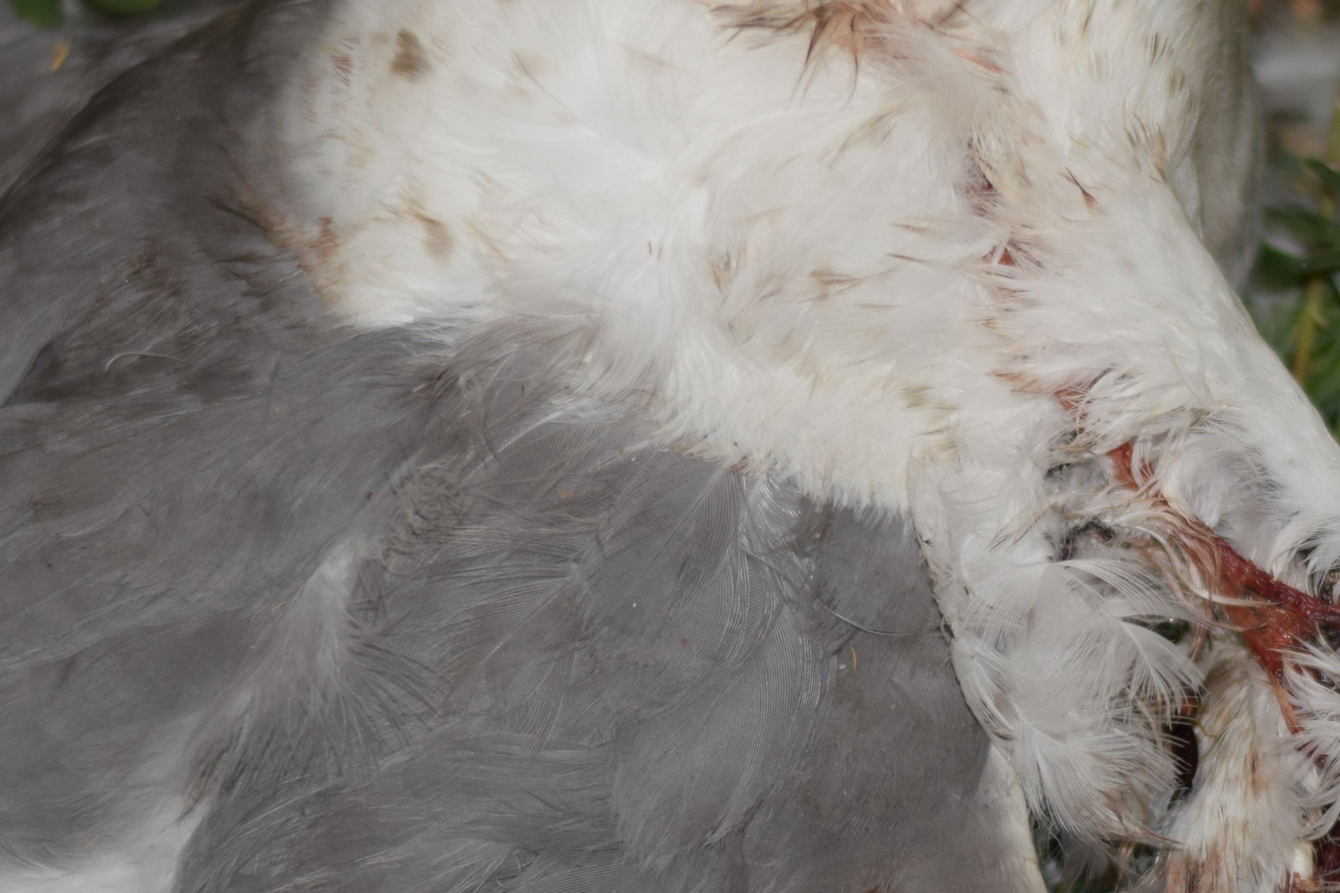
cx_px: 954
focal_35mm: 177
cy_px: 499
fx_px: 6588
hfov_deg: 11.6
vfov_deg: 7.8
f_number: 1.8
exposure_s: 1/60
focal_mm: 50
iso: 250
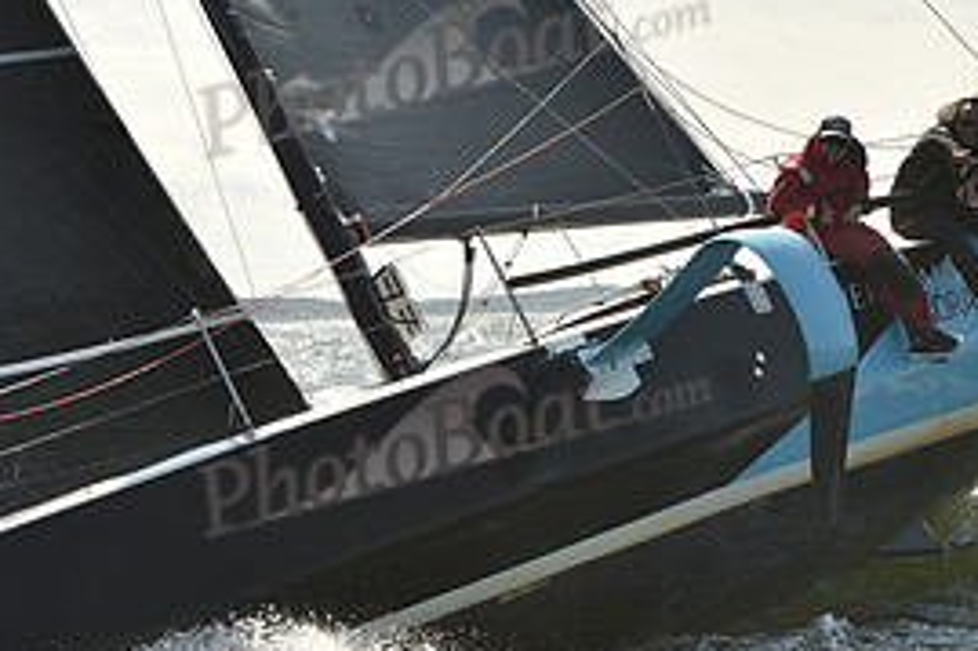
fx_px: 4100
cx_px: 902
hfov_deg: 13.5
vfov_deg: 9.1
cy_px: 202
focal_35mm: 151
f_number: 9
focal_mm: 70
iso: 250
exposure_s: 1/800
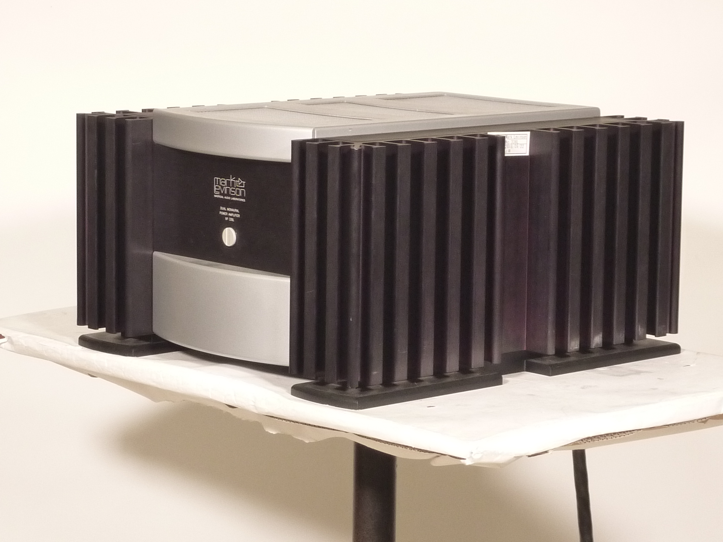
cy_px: 271
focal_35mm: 113
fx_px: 2360
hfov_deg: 17.4
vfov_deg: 13.1
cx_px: 362
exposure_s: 1/40
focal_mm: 10.3
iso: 250
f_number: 4
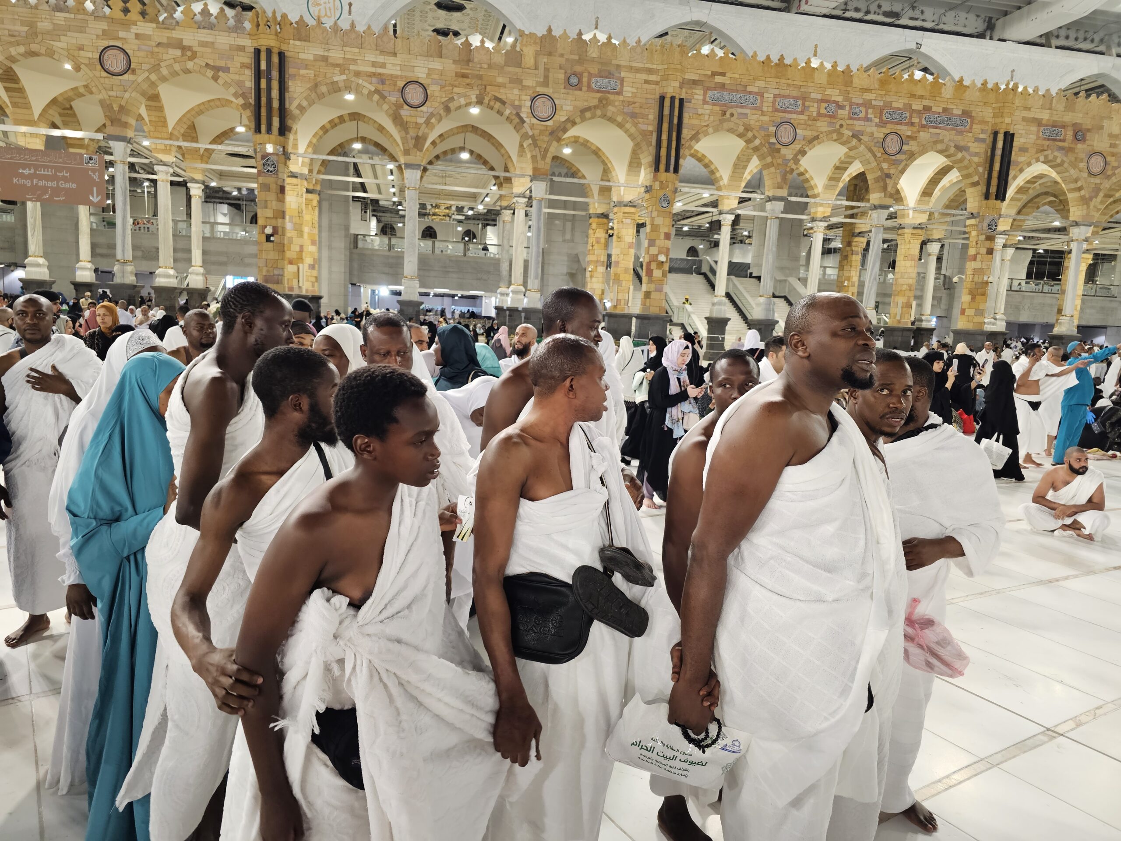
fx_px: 745
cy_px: 420
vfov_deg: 58.9
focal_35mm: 23
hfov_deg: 73.9
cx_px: 560
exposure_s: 1/120
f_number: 1.7
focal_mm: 6.3
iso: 200
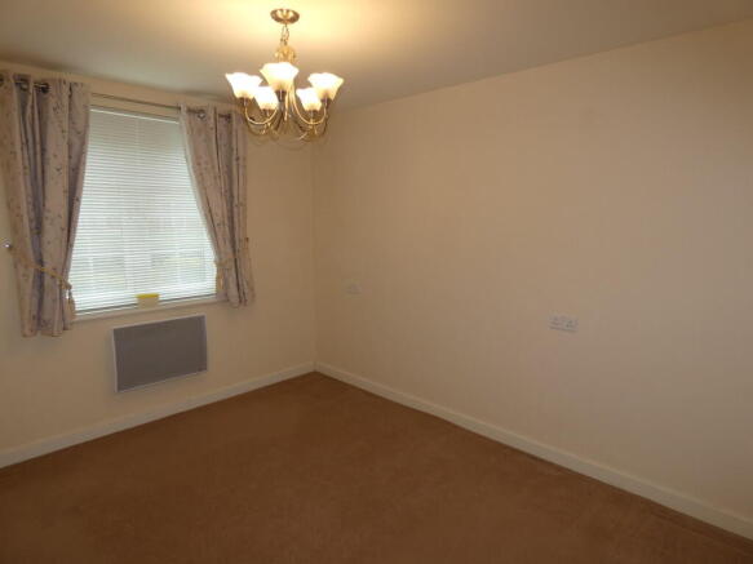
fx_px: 435
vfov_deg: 66.0
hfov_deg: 81.8
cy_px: 282
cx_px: 376
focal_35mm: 20
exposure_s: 1/60
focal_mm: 3.6
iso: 80
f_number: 2.8
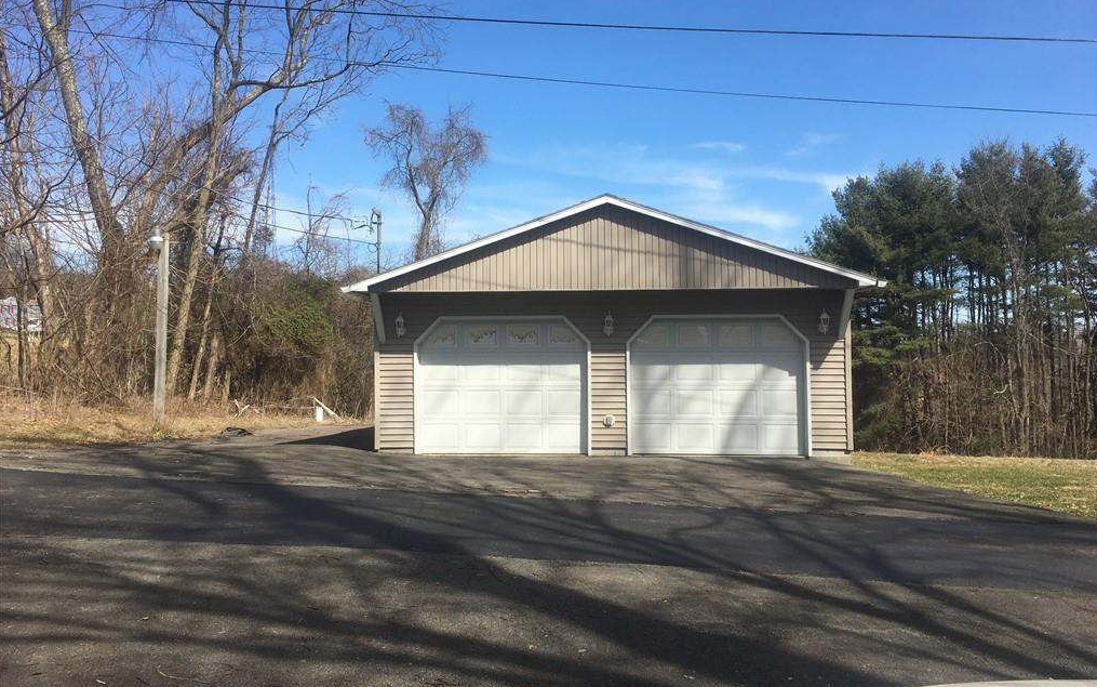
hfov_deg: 61.2
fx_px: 927
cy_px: 308
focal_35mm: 31
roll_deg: -0.2
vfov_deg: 40.6
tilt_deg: +2.5
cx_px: 549
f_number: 2.2
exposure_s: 1/1304
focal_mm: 4.15
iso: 25
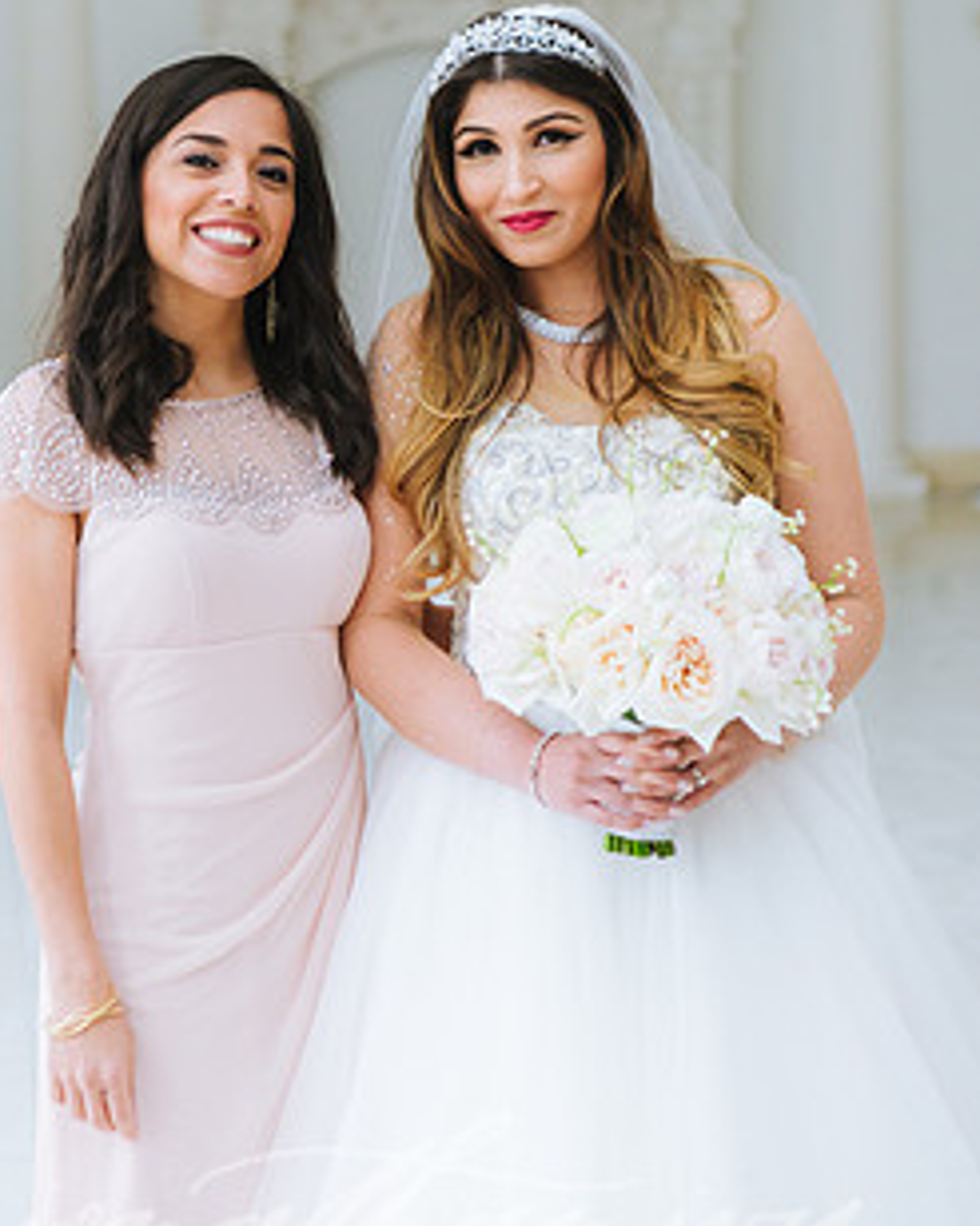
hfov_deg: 16.0
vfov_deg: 20.0
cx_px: 394
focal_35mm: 96
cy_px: 498
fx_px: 3484
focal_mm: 70
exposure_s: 1/320
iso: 1000
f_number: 2.8
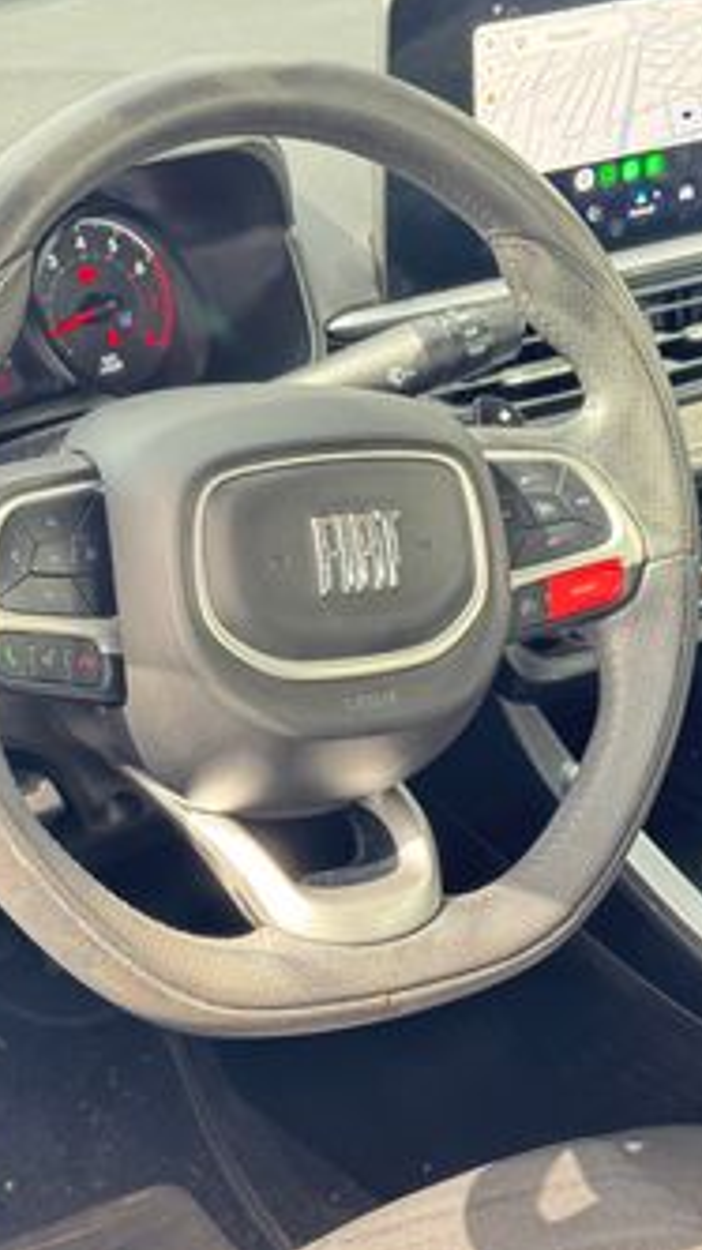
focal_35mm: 74
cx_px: 233
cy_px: 589
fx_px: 2452
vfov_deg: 28.6
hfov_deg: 16.3
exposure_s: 1/60
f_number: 1.78
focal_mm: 6.76
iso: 200
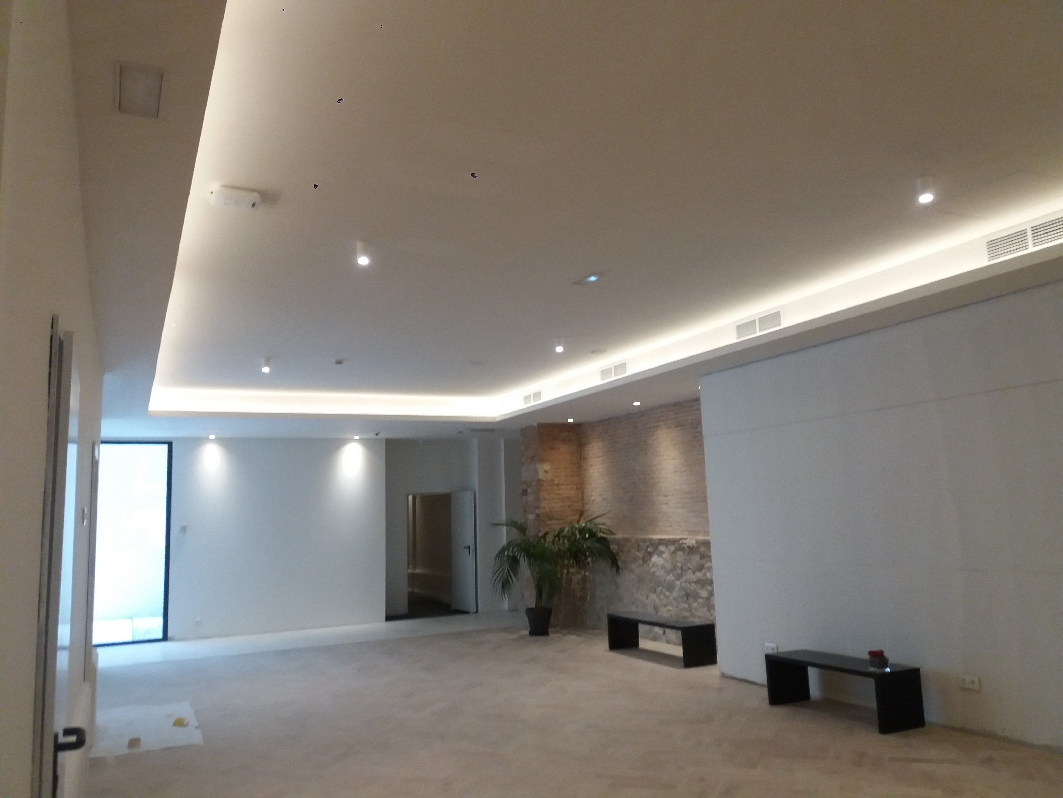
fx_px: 860
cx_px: 532
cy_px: 399
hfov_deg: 63.4
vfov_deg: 49.7
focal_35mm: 28
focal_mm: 3.7
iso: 125
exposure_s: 1/33
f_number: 1.9
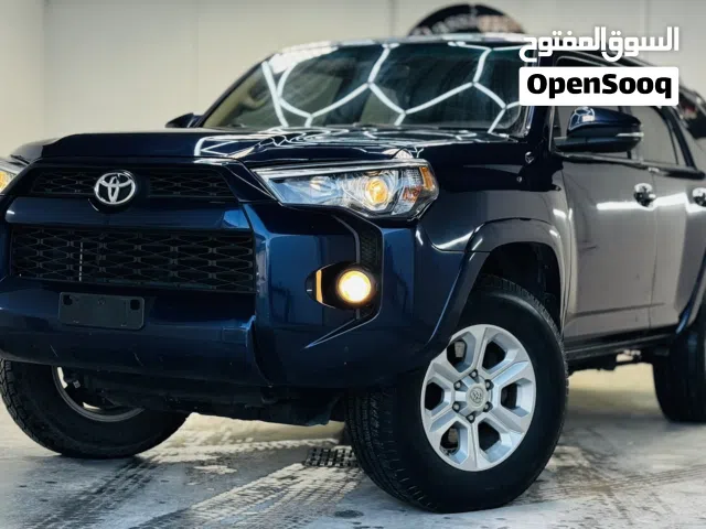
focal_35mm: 48
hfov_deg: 39.7
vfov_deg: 30.3
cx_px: 353
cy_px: 264
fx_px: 979
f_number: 1.78
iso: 64
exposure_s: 1/187
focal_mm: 6.76
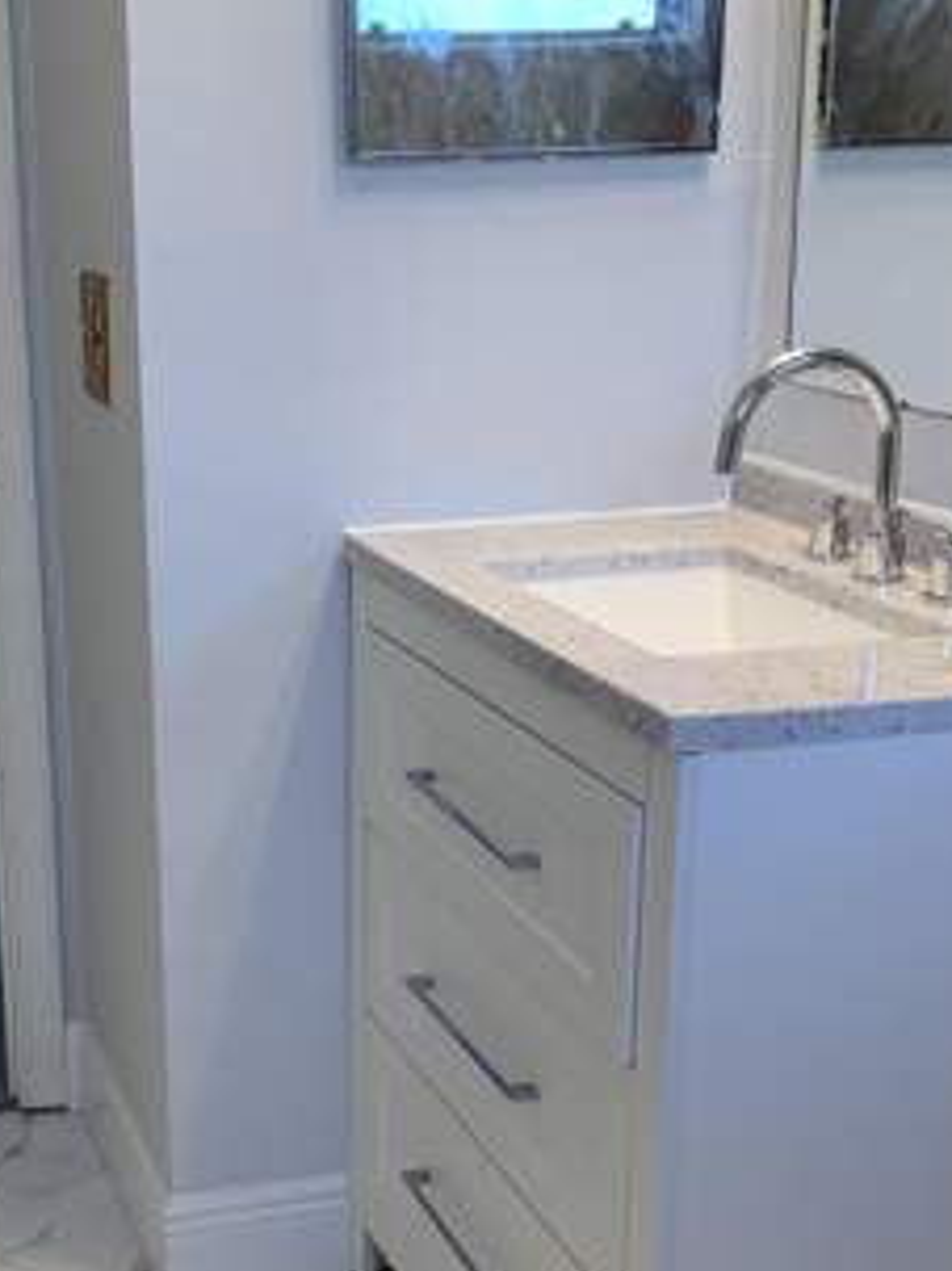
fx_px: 2018
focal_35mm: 55
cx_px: 205
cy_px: 768
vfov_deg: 34.8
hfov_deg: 26.1
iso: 80
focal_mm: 4.25
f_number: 1.8
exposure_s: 1/120
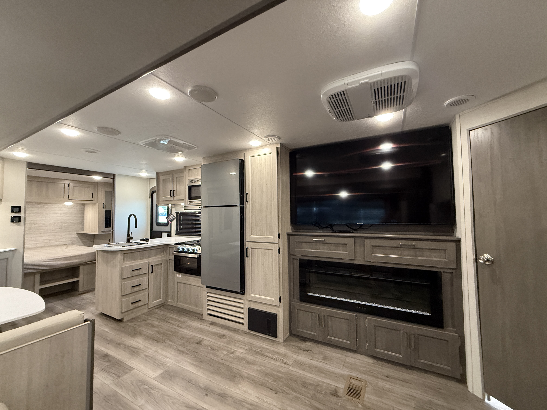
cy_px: 205
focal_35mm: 14
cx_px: 274
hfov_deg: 102.1
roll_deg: -0.3
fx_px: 221
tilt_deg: +2.4
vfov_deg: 85.7
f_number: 2.2
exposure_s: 1/50
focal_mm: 2.22
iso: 500
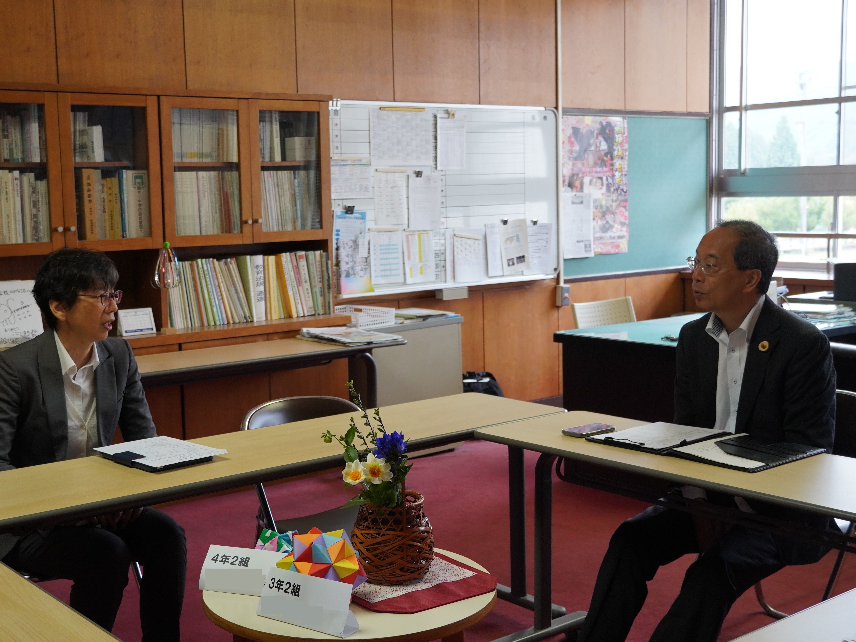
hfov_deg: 40.0
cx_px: 391
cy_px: 320
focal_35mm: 48
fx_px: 1176
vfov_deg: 30.5
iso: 1000
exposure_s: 1/160
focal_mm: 29
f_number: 4.5
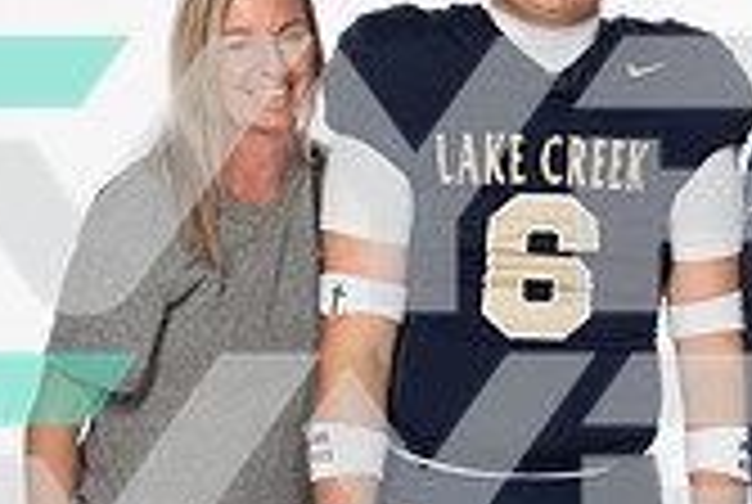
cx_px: 531
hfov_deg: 15.8
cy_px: 495
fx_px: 2699
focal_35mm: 129
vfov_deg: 10.6
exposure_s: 1/250
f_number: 7.1
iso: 640
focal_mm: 48
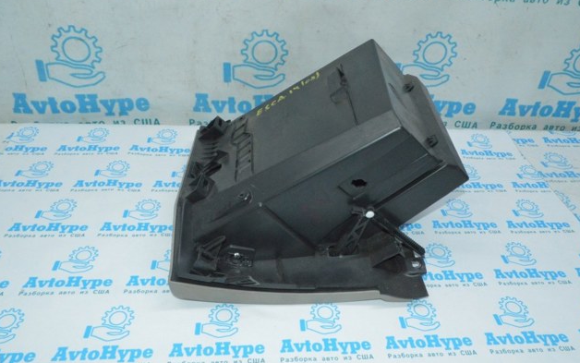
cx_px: 293
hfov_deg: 66.4
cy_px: 169
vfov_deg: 44.5
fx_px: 443
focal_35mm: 28
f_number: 22
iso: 5600
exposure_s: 1/50
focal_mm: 18
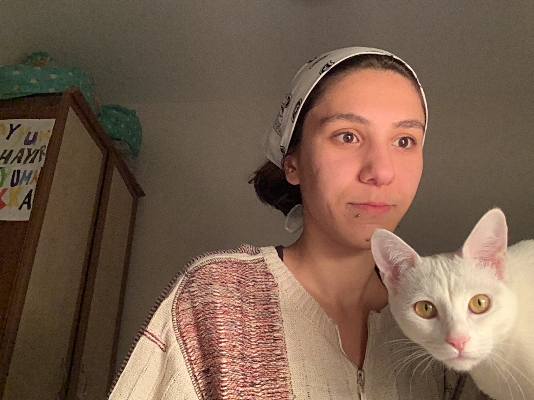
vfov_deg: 45.4
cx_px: 267
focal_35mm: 31
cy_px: 200
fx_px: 478
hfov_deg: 58.4
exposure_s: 1/50
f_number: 2.4
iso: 640
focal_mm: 2.15
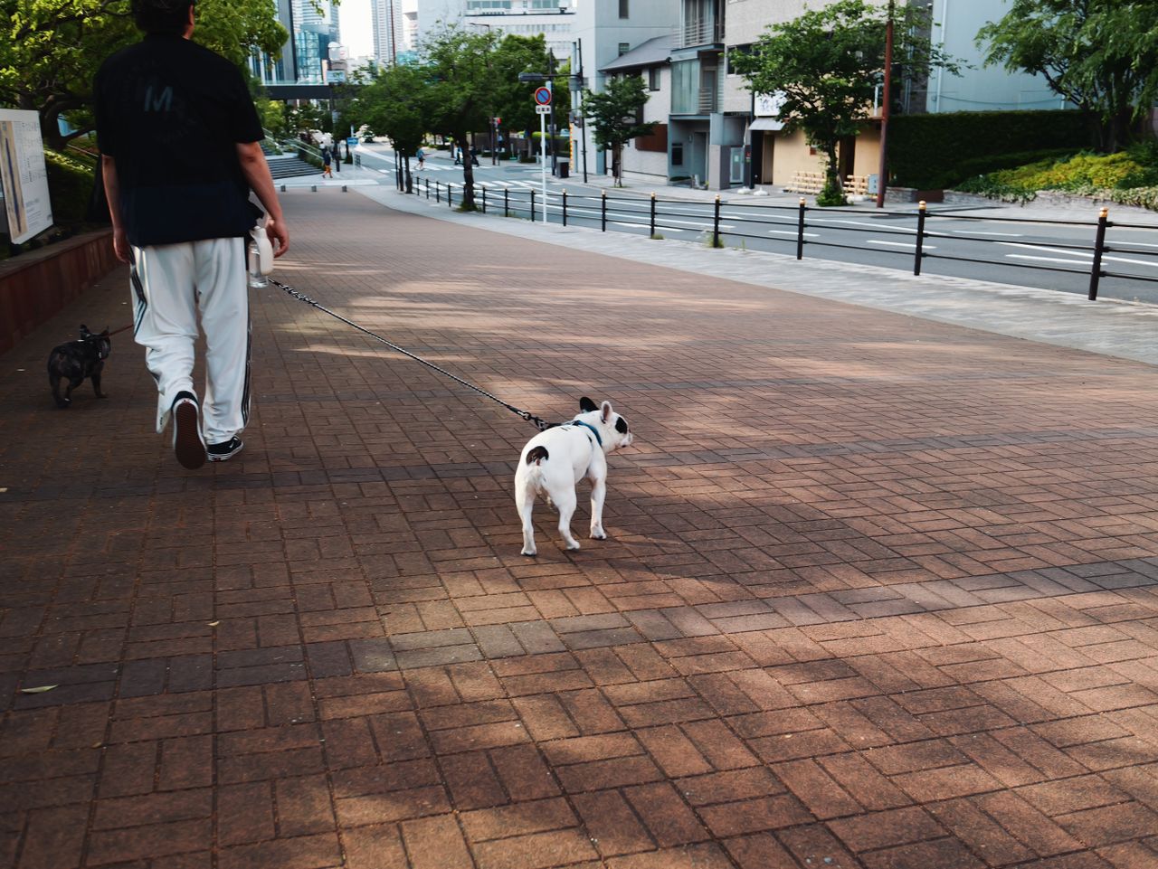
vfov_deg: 43.0
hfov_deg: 55.3
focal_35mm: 33
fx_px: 1104
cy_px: 434
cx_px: 579
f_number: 2.8
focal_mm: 14.8
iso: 100
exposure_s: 1/320
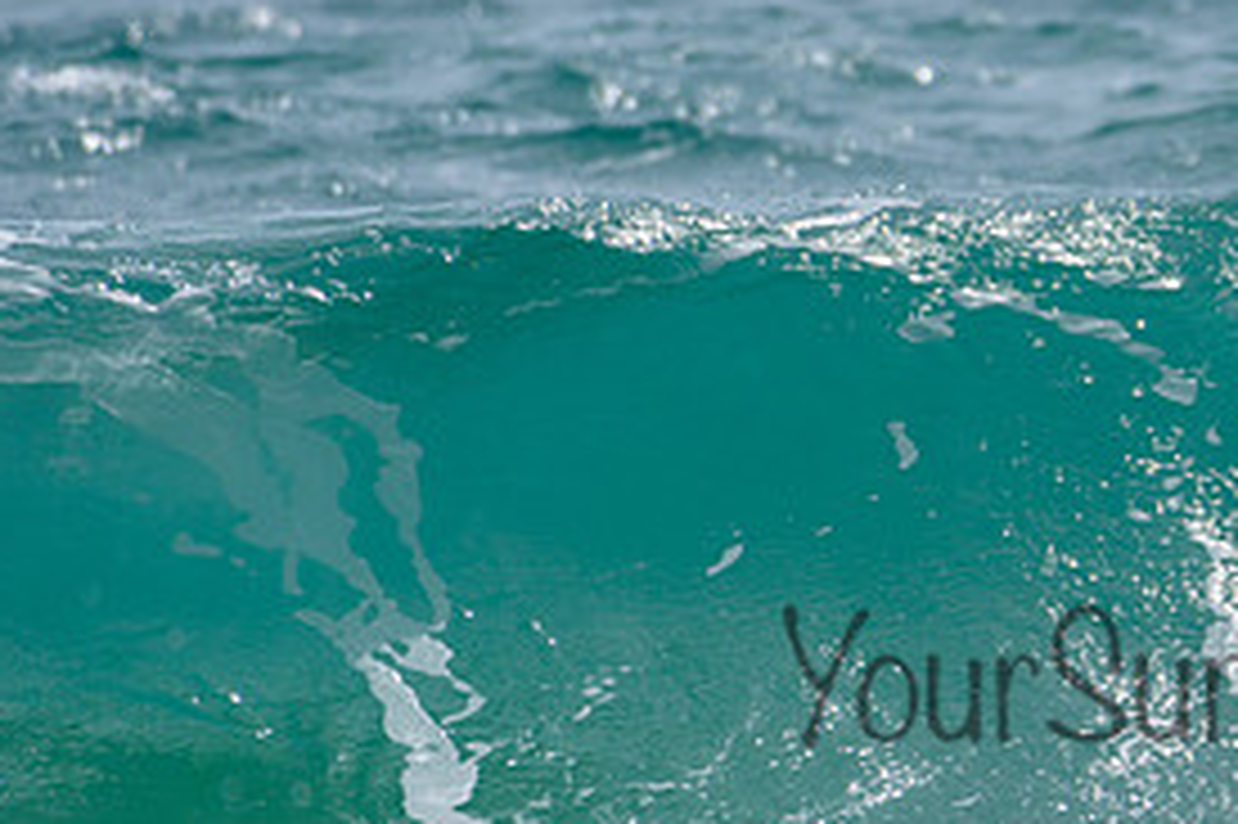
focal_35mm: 1292
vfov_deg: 1.1
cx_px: 1541
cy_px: 441
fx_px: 44402
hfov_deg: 1.6
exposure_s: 1/2000
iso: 90
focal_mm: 500
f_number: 5.6
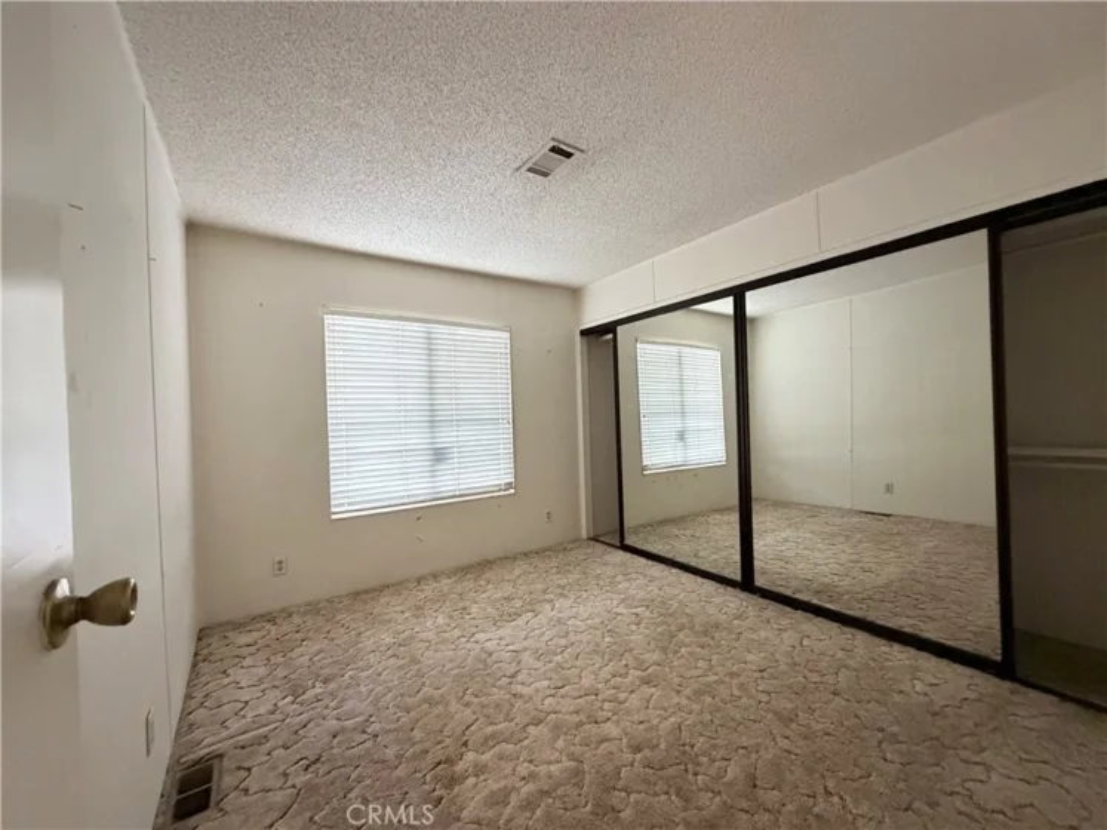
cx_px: 554
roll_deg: +2.2
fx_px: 448
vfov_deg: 85.7
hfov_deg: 102.1
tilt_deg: +0.5
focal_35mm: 14
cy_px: 415
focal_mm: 2.22
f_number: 2.2
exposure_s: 1/60
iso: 800
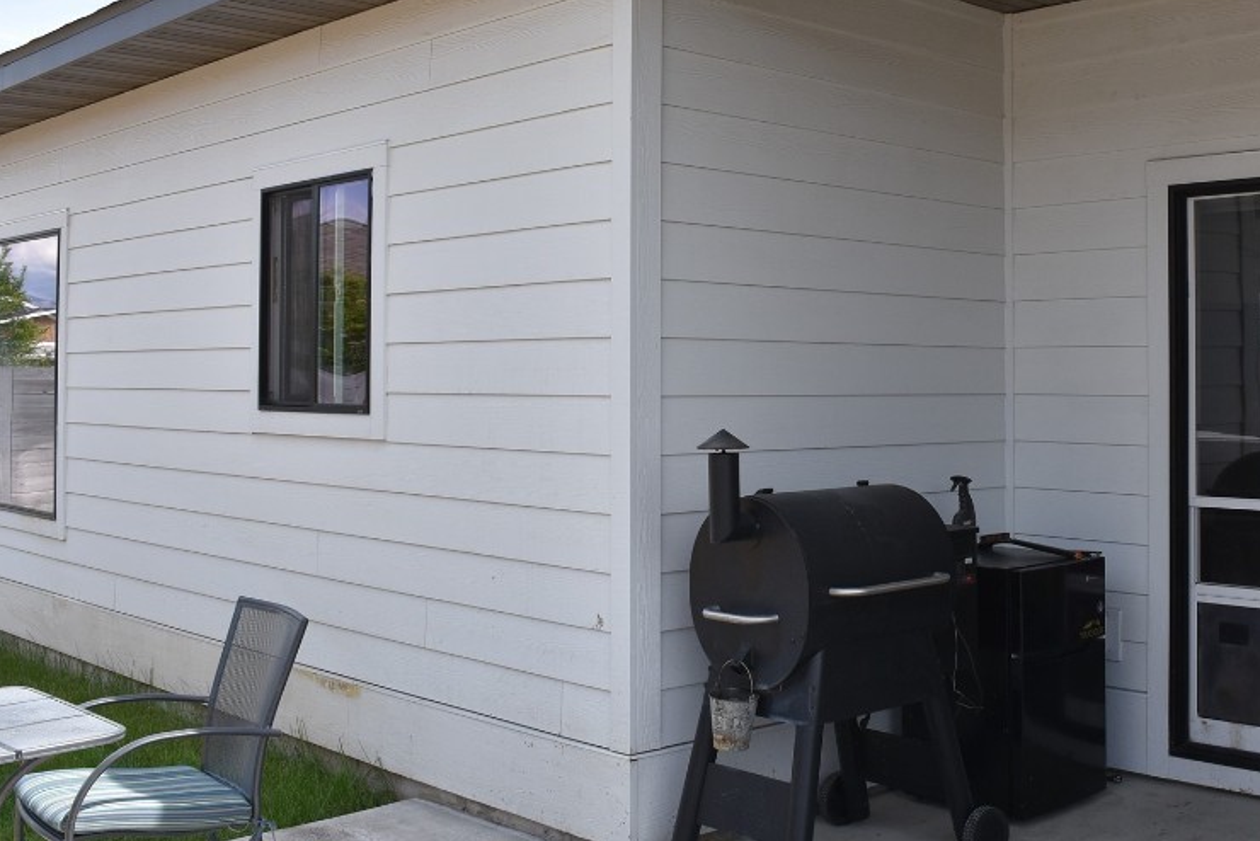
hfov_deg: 45.1
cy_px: 352
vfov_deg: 31.9
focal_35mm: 42
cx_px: 912
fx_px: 1470
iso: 250
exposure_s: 1/500
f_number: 8
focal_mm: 18
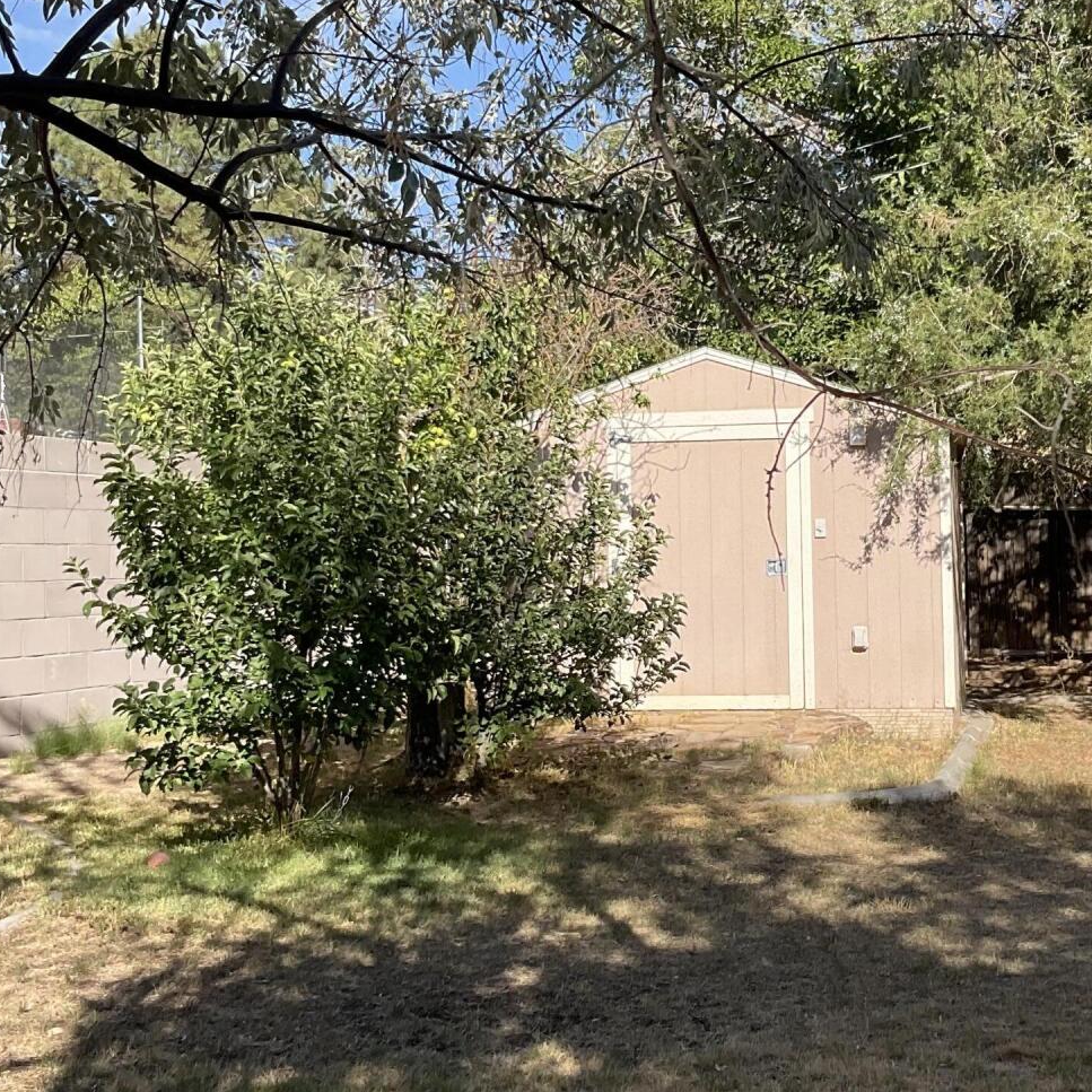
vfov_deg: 32.2
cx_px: 710
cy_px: 506
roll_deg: +1.3
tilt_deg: -0.4
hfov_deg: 32.0
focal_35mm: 53
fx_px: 1892
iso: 16
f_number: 1.8
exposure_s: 1/804
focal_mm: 3
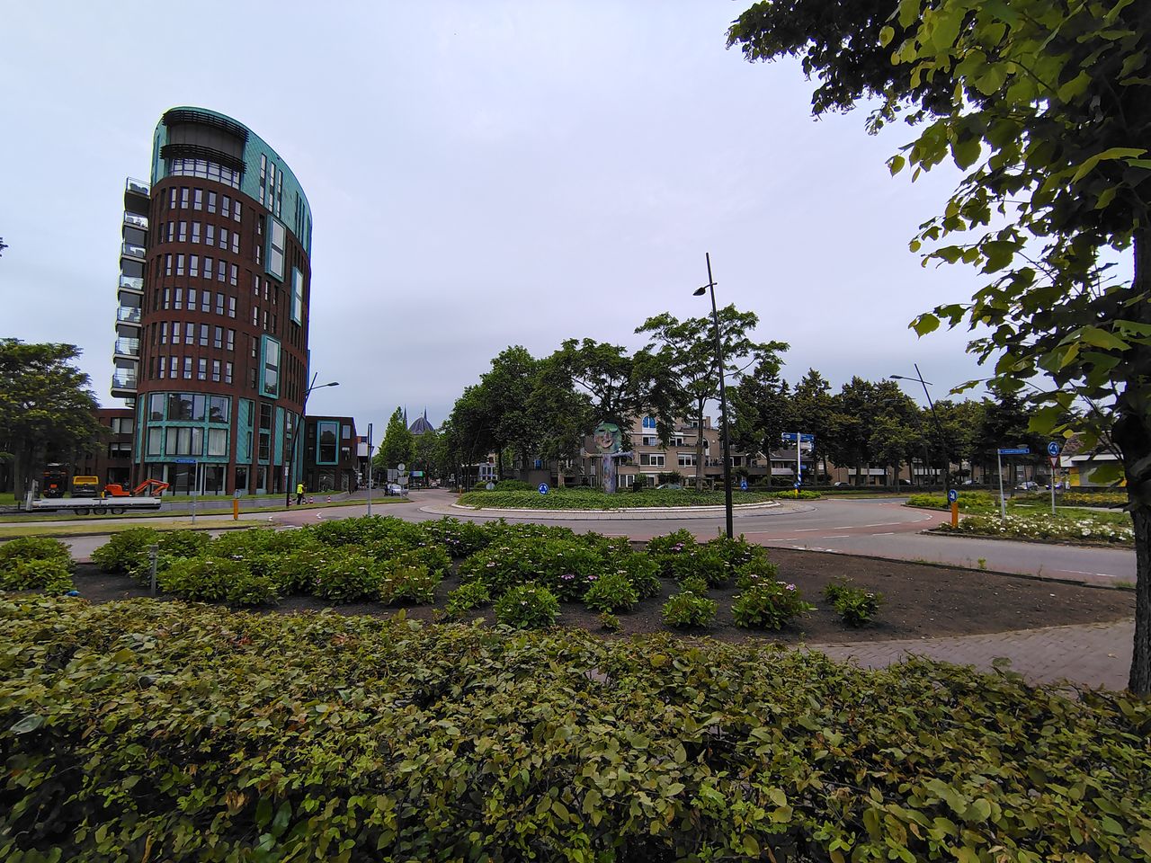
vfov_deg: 78.1
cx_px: 576
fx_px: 532
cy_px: 432
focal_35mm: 16
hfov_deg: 94.5
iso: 100
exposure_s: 1/348
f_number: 2.2
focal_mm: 2.13
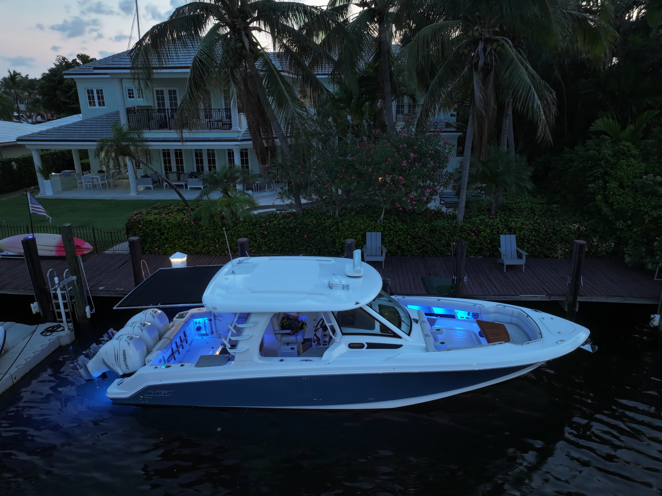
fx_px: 459
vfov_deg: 56.8
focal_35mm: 24
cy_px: 248
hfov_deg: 71.6
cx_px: 331
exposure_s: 1/12.5
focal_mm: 12.29
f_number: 2.8
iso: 490
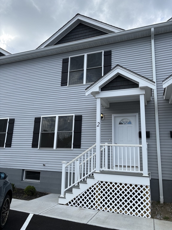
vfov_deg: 67.3
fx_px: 172
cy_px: 115
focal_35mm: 26
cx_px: 86
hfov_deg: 53.1
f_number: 1.6
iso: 50
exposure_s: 1/1799
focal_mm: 5.96
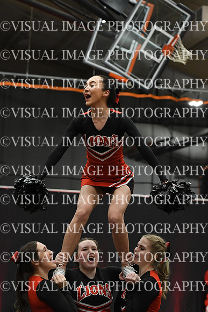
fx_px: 1065
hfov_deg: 11.2
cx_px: 104
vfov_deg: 16.6
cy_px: 156
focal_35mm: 123
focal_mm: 82
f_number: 4
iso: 4000
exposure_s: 1/400
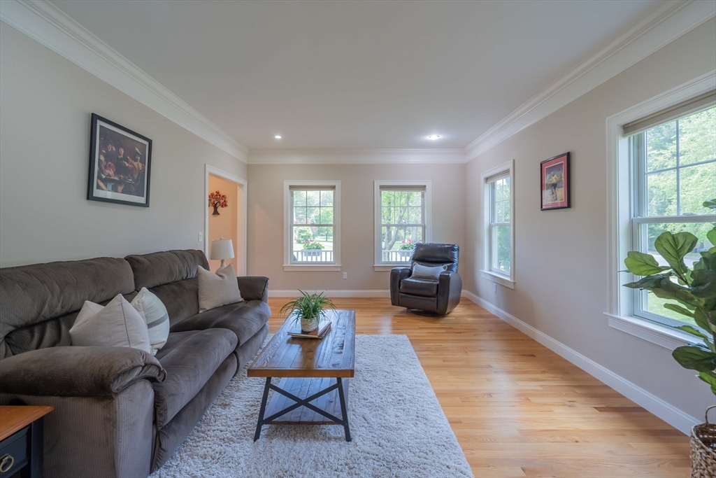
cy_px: 239
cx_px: 358
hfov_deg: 104.2
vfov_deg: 81.2
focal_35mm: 14
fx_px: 278
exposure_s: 1/160
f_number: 8
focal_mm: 14
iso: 800
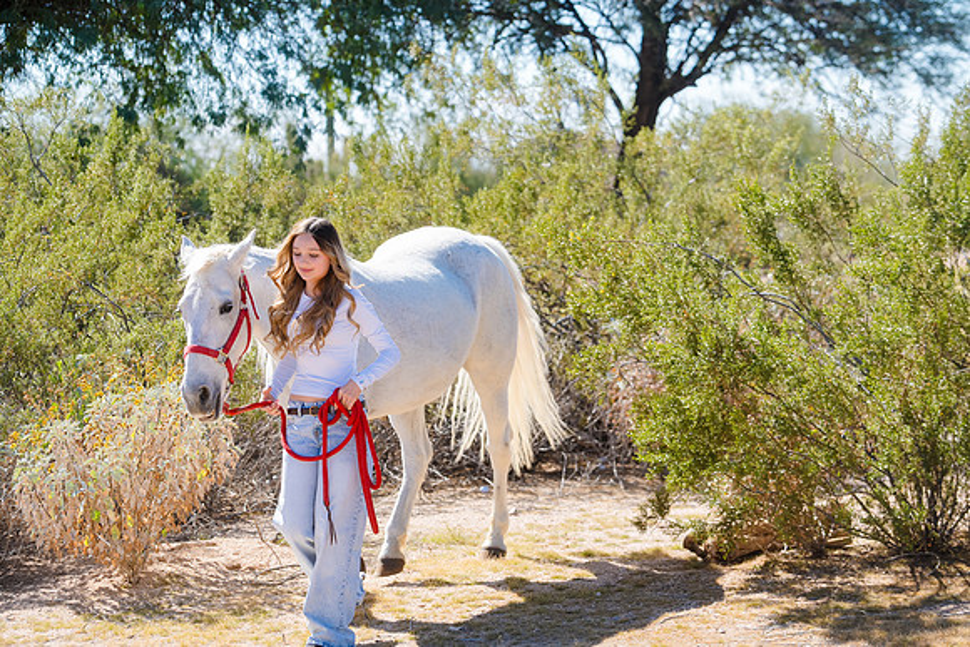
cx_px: 485
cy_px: 324
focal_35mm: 116
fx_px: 3126
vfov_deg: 11.8
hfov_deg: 17.6
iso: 320
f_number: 5.6
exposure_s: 1/800
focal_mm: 116
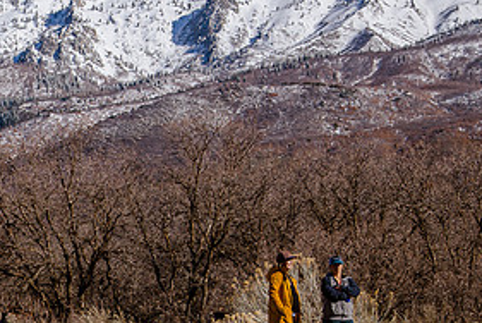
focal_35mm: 138
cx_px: -86
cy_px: 345
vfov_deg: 9.9
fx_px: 1850
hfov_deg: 14.4
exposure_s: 1/500
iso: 200
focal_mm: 52
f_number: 10
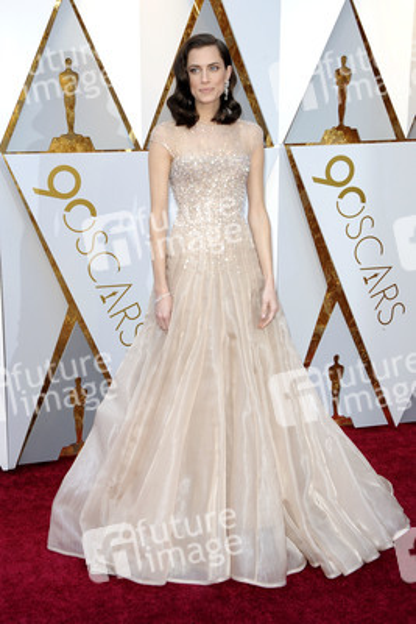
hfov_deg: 26.0
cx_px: 208
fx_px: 900
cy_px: 312
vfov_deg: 38.2
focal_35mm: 52
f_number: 7.1
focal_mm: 52
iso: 800
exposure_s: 1/250
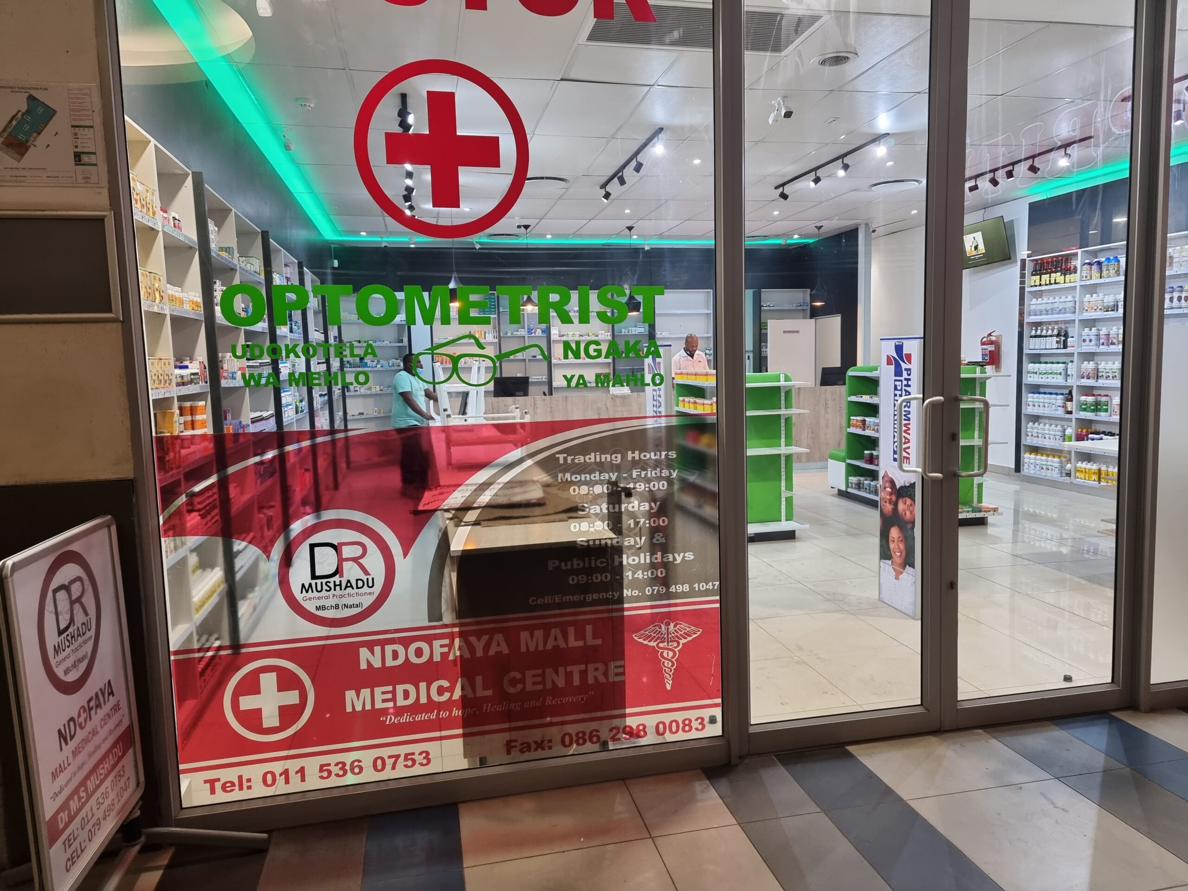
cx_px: 594
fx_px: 824
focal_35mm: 24
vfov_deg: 56.8
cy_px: 446
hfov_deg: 71.6
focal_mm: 6.7
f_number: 1.8
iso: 250
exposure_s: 1/50
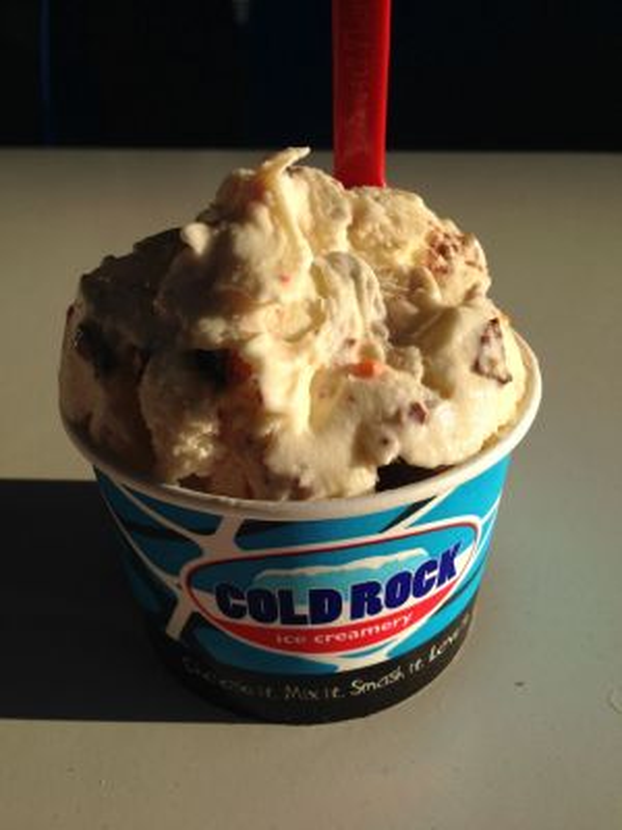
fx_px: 791
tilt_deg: -30.5
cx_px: 311
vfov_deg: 55.4
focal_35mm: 33
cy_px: 415
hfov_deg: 42.9
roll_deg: +2.6
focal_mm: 4.12
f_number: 2.4
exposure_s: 1/1642
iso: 50
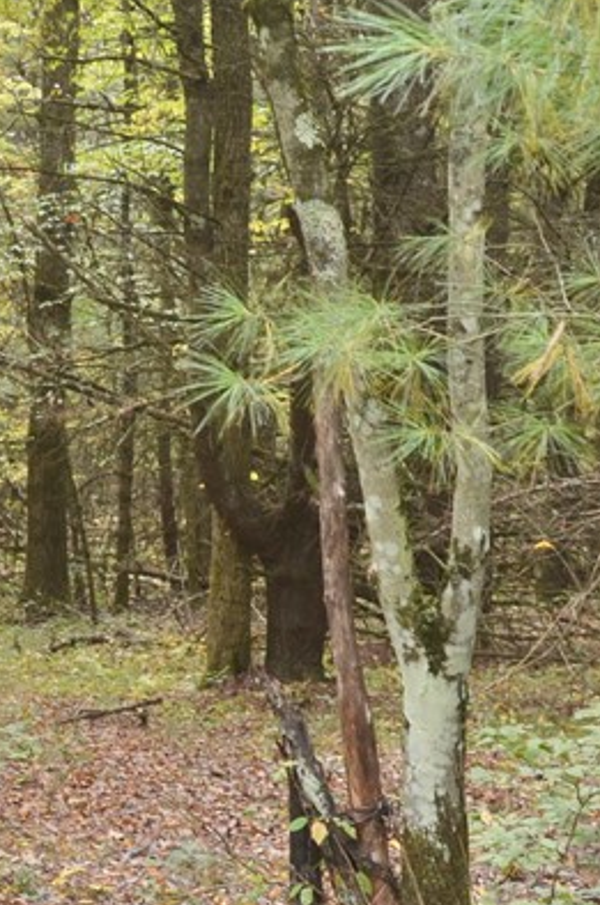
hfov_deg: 10.4
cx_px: -215
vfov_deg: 15.9
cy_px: 186
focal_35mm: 128
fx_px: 3223
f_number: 5
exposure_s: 1/100
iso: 400
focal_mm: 31
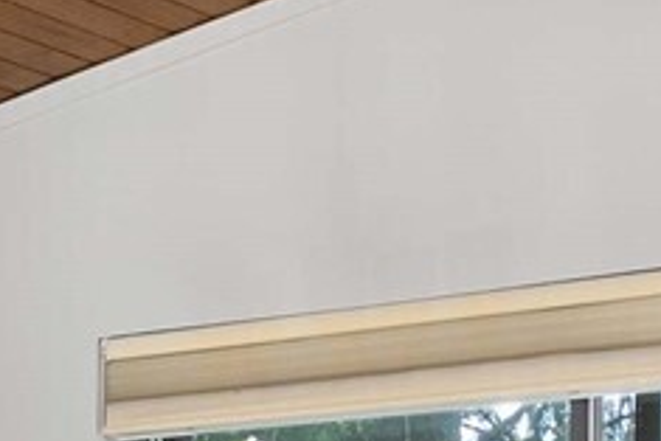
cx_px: 511
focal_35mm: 144
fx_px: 2646
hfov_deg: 14.2
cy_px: 949
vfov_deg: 8.9
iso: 1000
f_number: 7.1
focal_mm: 20
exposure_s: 1/8
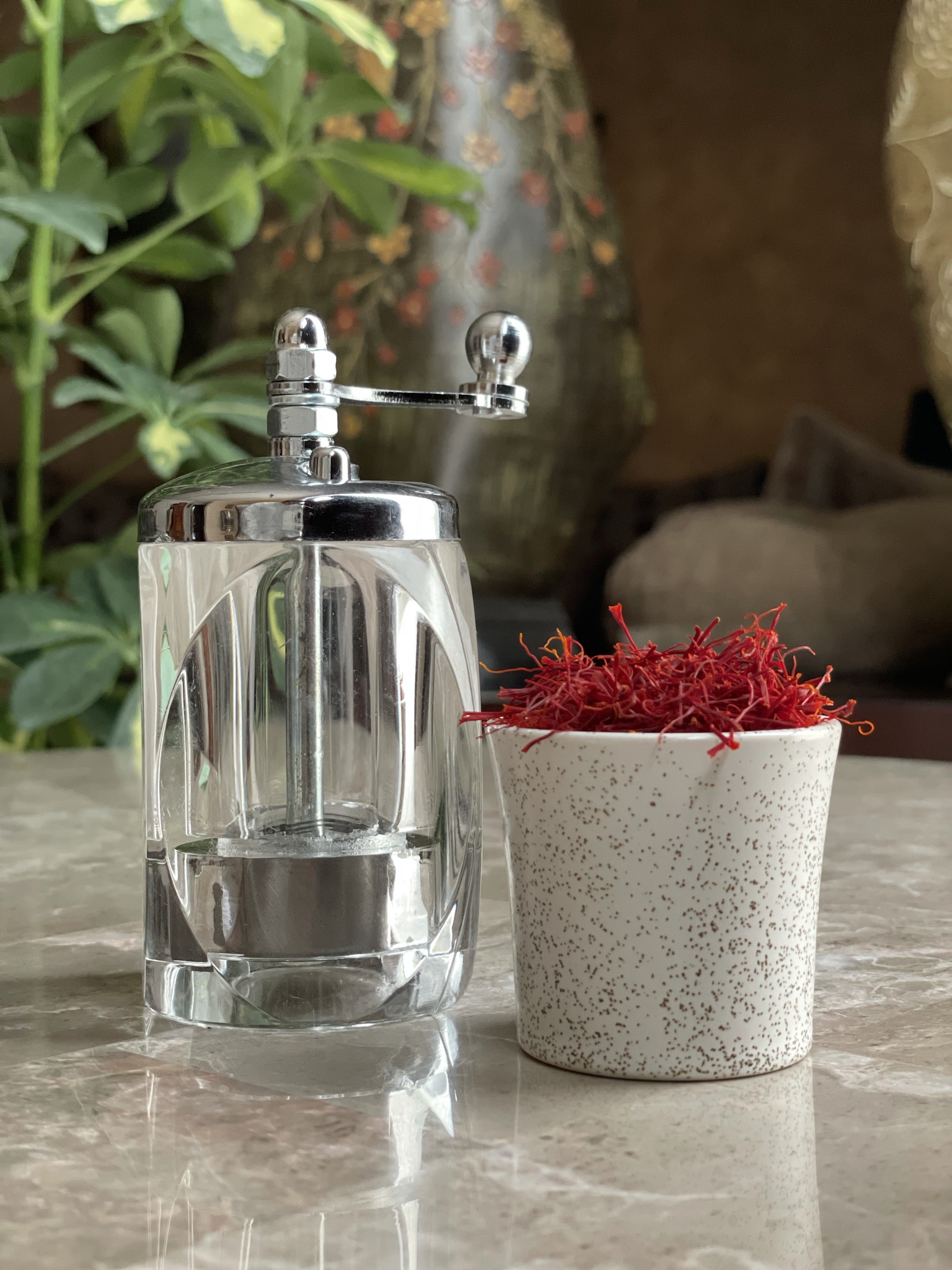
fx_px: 1907
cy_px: 635
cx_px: 476
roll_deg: -1.0
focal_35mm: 52
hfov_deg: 28.0
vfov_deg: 36.8
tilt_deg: -1.0
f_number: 2
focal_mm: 6
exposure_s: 1/109
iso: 250
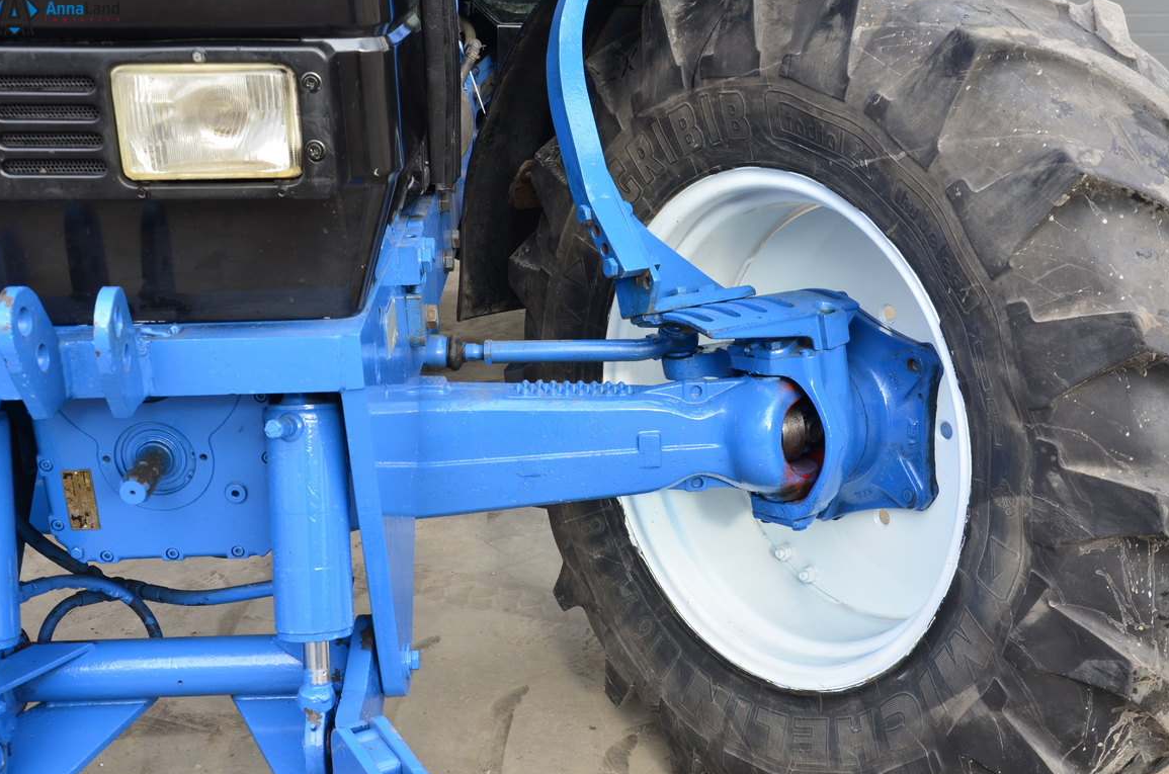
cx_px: 638
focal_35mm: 42
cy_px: 418
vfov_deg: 32.1
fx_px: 1347
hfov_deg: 46.9
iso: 125
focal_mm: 25
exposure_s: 1/50
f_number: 10
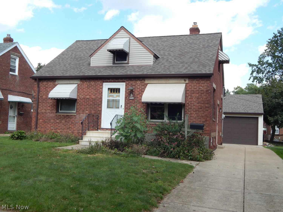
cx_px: 142
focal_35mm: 38
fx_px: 311
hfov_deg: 49.0
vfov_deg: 37.7
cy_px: 106
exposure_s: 1/640
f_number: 3.4
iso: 125
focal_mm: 6.8
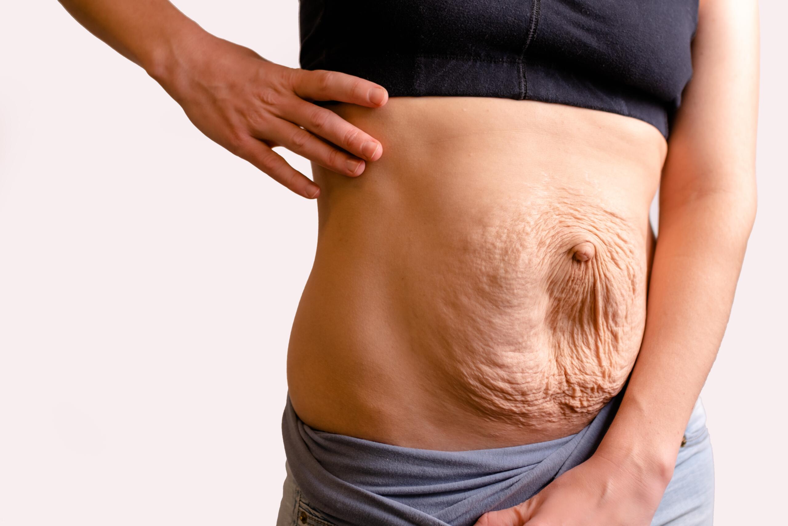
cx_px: 394
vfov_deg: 25.5
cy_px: 263
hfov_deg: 37.5
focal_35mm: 53
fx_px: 1160
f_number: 2
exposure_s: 1/240
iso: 320
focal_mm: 35
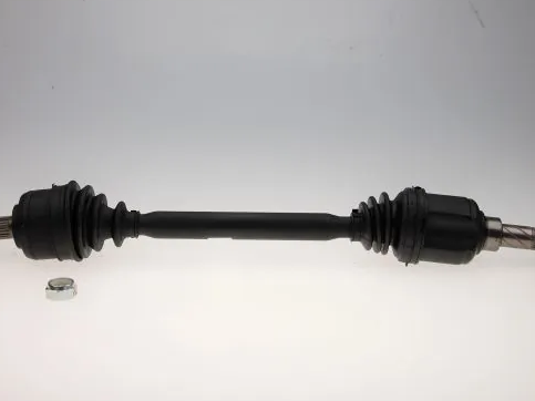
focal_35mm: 50
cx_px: 250
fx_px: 773
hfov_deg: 38.2
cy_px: 204
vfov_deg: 29.1
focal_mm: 28
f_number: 8
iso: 200
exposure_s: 1/250
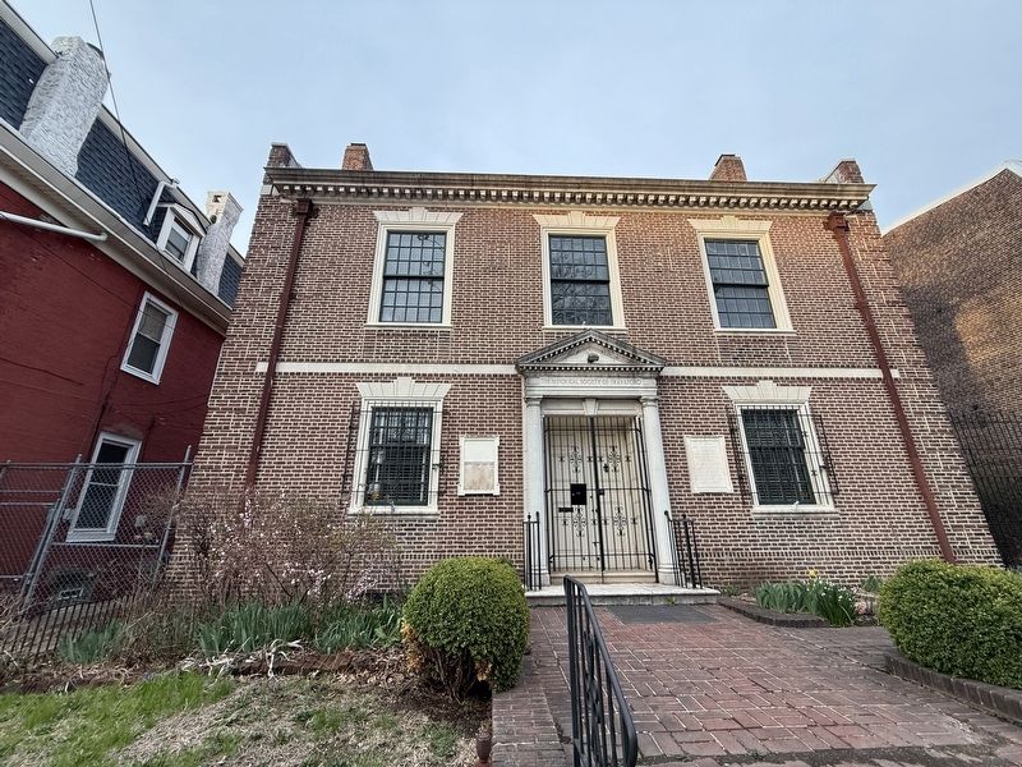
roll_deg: -0.3
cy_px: 384
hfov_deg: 102.1
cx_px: 511
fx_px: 413
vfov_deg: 85.7
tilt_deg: +20.0
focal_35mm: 14
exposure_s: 1/99
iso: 64
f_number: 2.2
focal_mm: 2.22
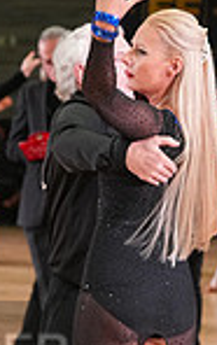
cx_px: -216
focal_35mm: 335
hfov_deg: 3.9
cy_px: 380
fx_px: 3158
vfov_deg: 6.2
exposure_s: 1/200
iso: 2500
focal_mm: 84
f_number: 4.5
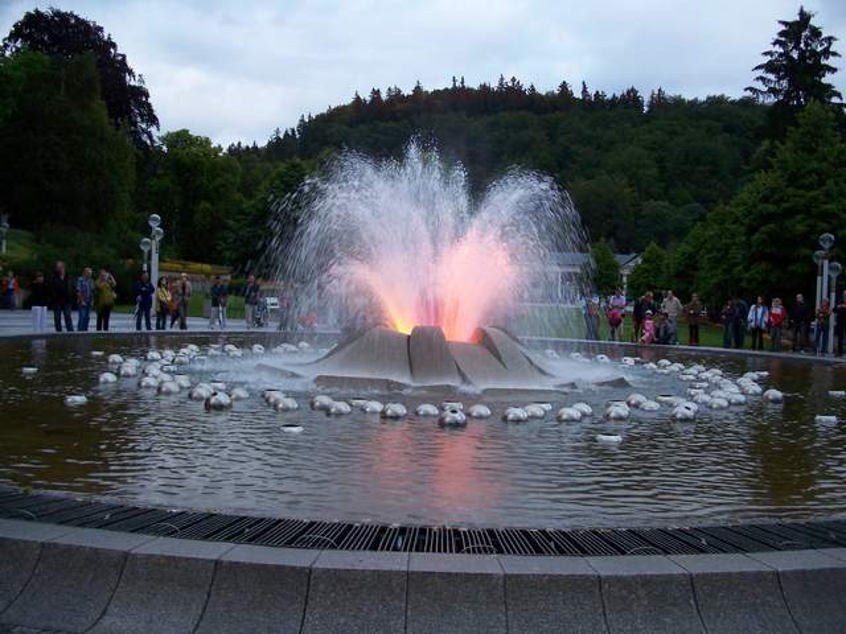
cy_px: 317
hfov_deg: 50.1
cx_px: 423
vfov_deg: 38.7
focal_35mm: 37
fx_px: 904
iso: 200
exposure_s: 1/30
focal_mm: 7.8
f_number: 2.8
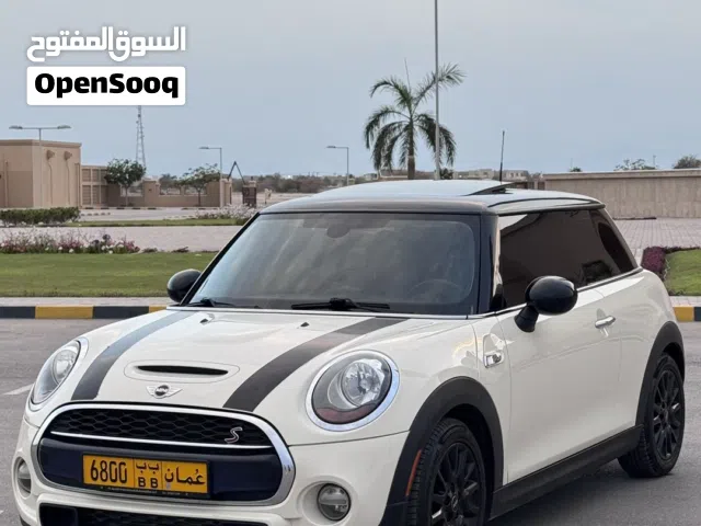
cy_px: 263
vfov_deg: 30.3
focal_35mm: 48
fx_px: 972
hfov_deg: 39.7
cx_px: 350
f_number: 1.78
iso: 100
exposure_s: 1/94
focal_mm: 6.76
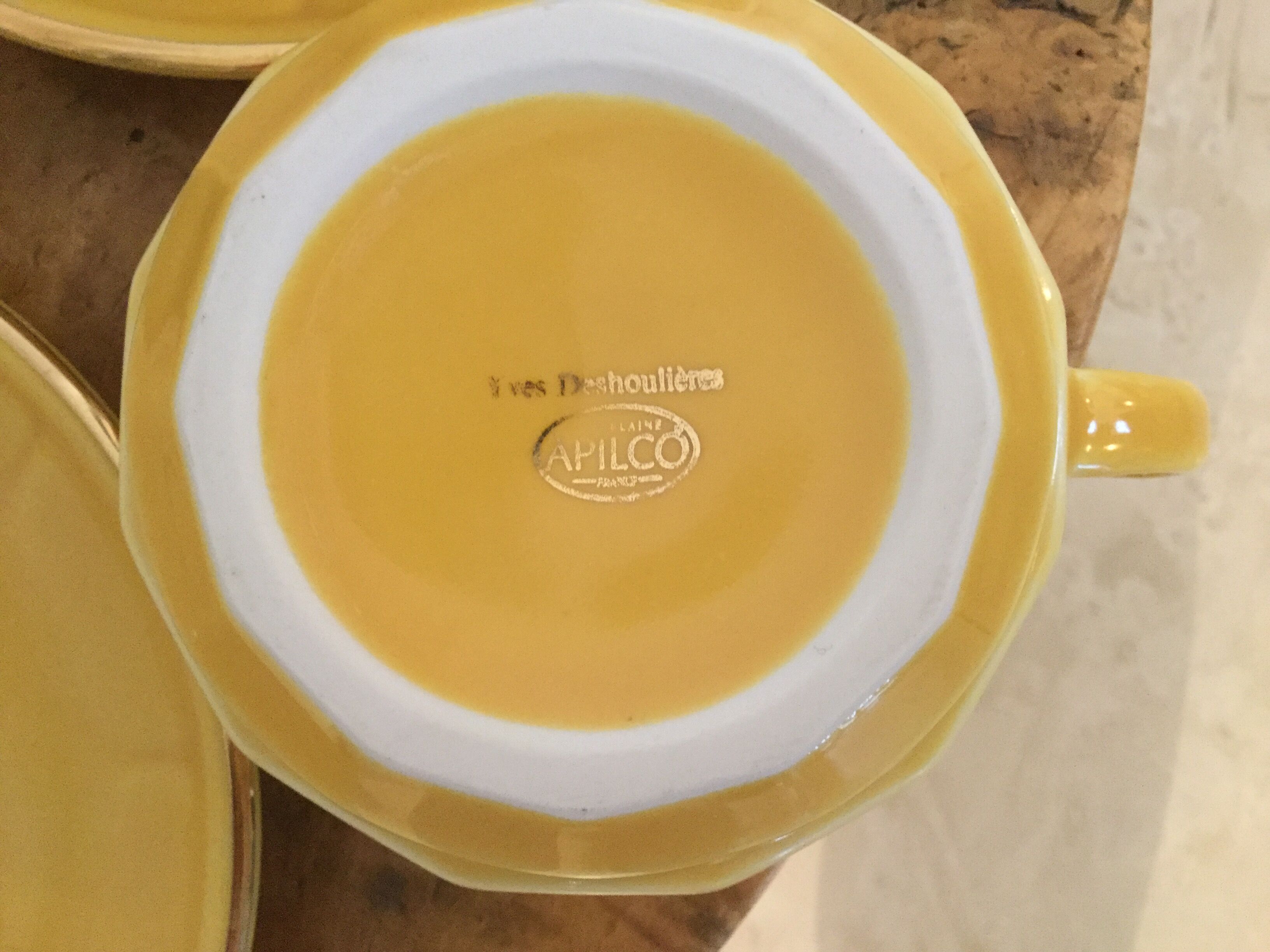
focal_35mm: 31
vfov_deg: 45.4
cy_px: 476
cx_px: 635
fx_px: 1137
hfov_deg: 58.4
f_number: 2.4
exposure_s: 1/20
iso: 200
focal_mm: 3.3
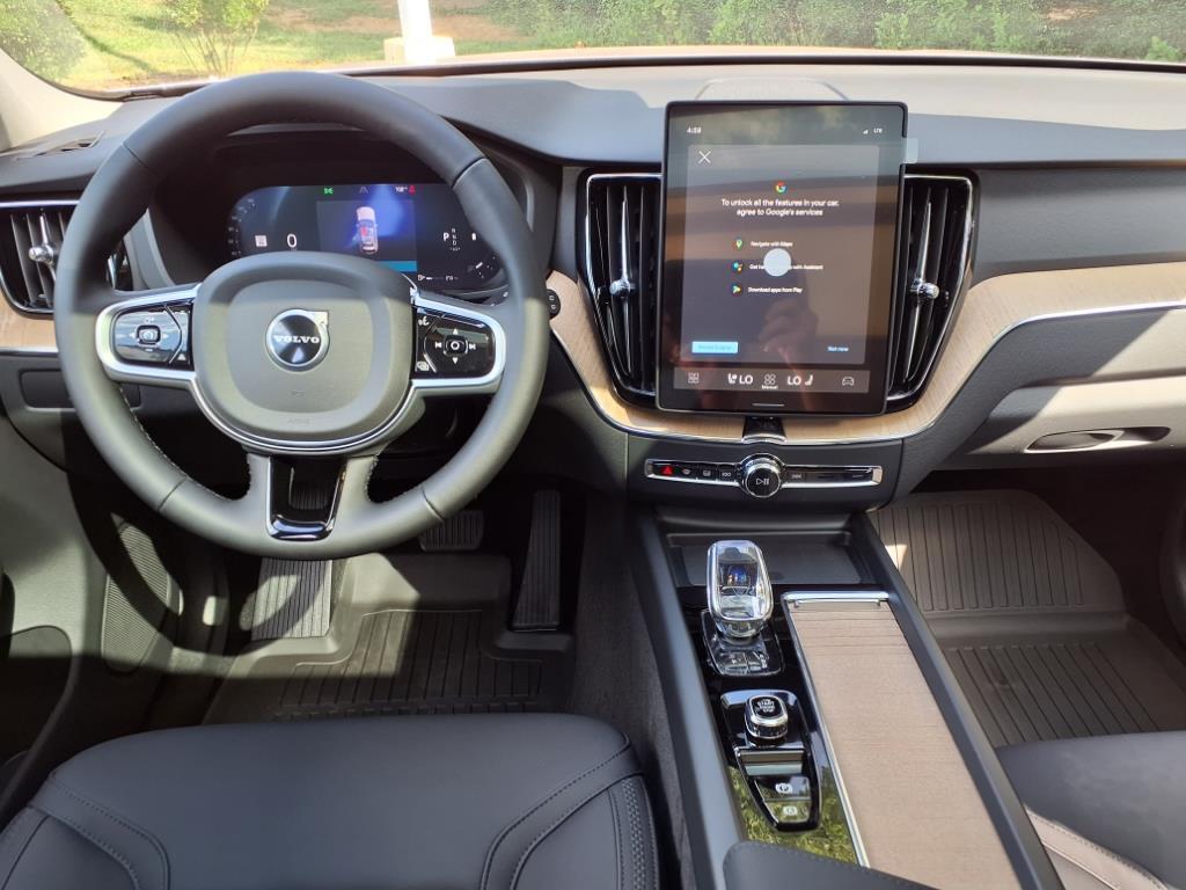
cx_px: 593
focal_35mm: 27
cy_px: 445
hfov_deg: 65.3
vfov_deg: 51.4
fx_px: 925
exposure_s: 1/120
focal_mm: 3.58
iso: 64
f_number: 1.9
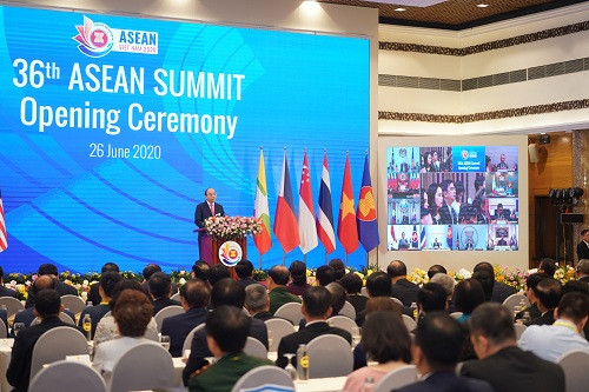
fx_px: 1145
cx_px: 294
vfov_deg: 19.4
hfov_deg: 28.9
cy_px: 196
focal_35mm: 70
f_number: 2.8
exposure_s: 1/250
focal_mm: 70
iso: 1000
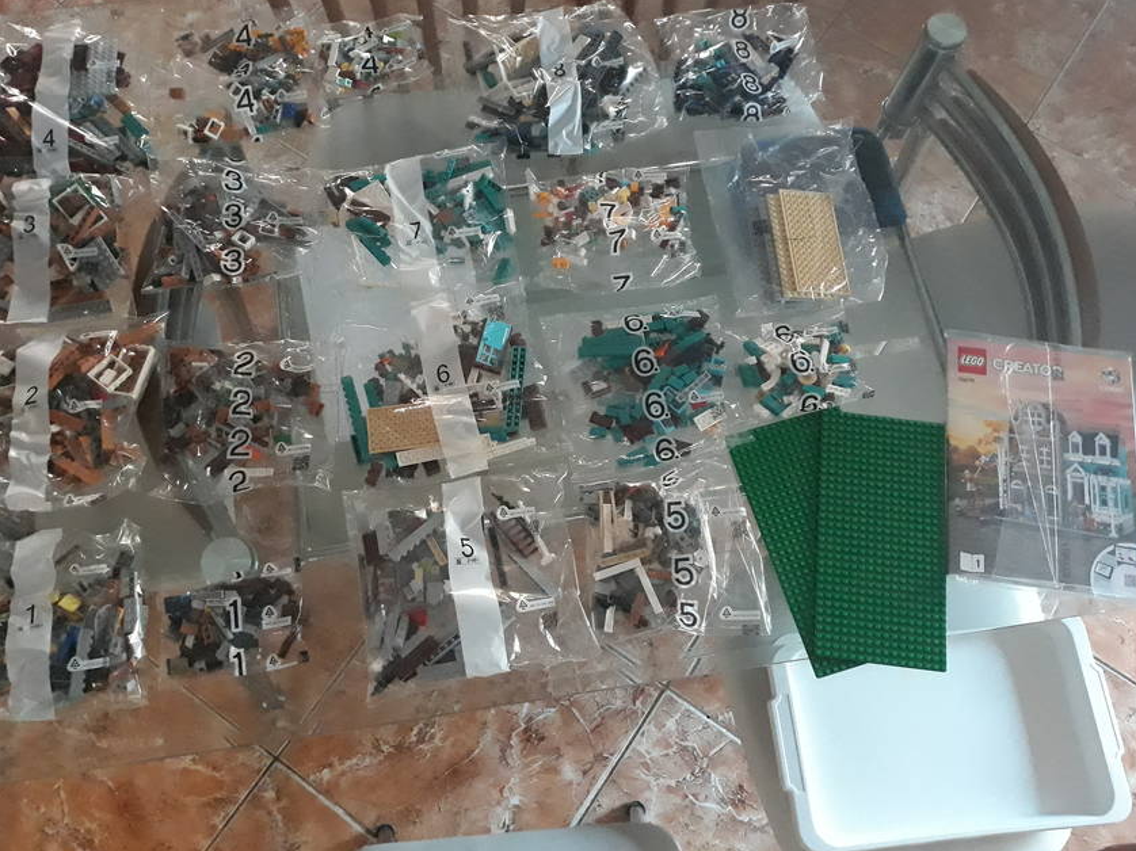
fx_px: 951
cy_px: 422
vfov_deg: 48.2
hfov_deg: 61.6
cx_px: 544
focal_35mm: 29
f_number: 1.7
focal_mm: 3.71
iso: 800
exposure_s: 1/17
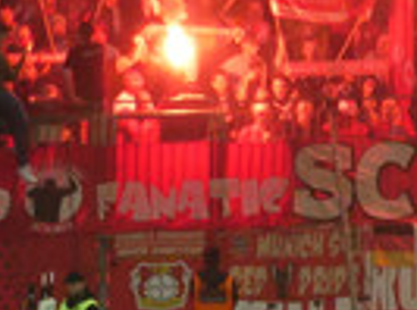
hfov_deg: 2.1
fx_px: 11593
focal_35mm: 965
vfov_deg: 1.5
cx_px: 564
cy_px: -229
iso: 200
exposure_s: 1/80
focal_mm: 35.8
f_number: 5.6
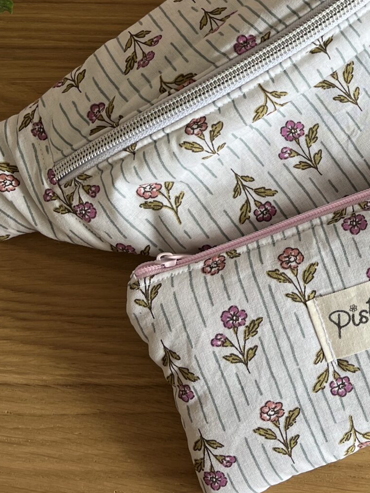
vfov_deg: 29.0
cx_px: 380
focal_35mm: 65
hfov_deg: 21.7
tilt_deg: -76.2
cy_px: 85
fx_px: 926
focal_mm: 5.1
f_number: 1.6
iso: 40
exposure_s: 1/122
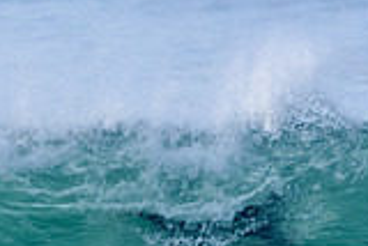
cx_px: 0
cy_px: 316
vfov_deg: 0.5
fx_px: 27839
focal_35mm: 2721
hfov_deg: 0.8
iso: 560
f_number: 5.6
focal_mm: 500
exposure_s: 1/2000
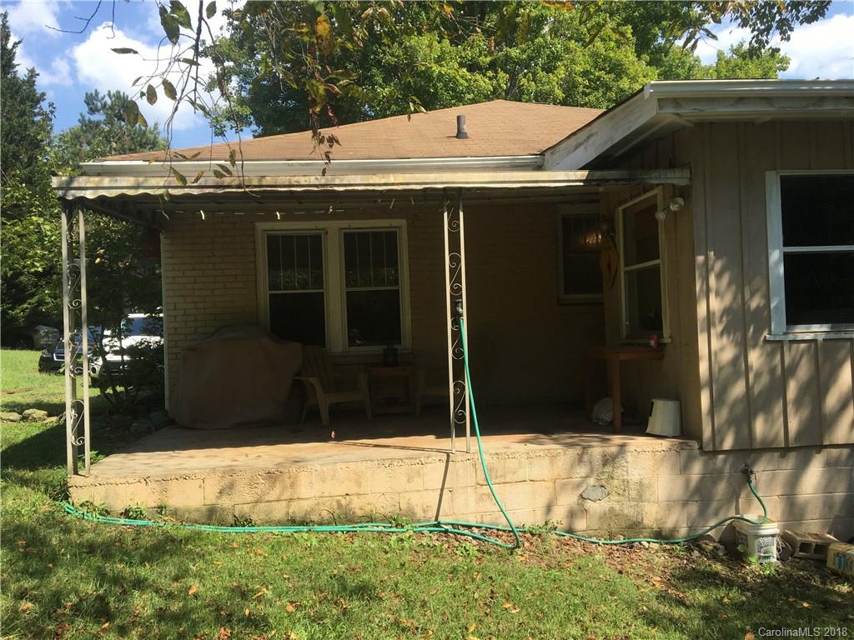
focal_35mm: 29
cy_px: 320
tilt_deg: +0.9
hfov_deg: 61.7
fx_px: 715
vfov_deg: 48.2
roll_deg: +2.5
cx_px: 427
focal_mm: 4.15
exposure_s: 1/810
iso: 25
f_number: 2.2
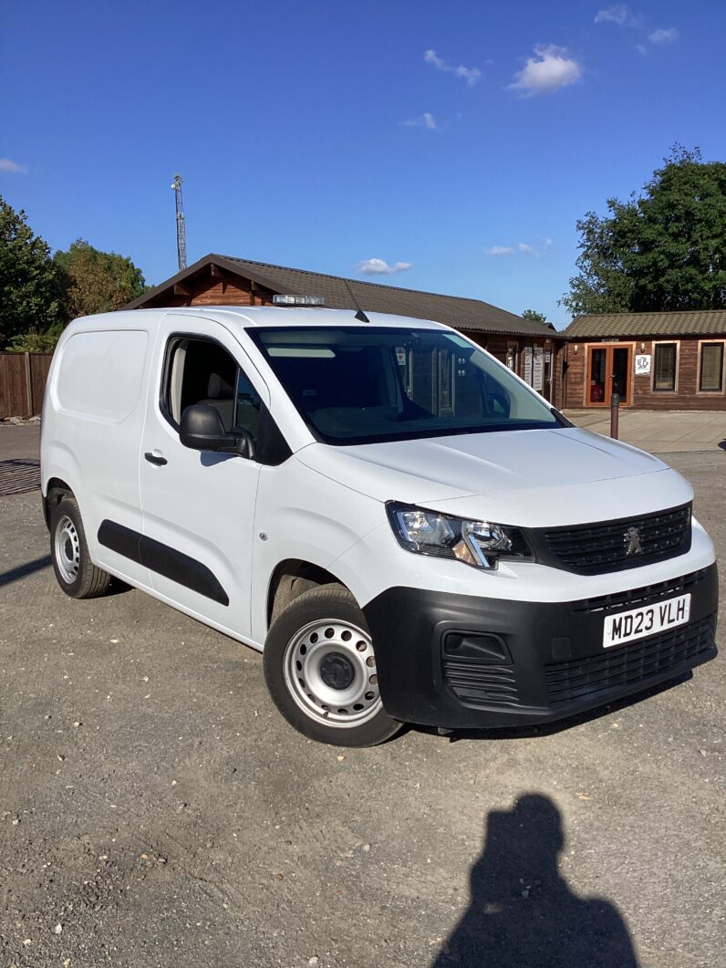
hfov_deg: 45.5
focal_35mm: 31
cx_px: 363
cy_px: 484
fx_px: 867
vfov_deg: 58.3
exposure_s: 1/2331
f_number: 2.4
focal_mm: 3.3
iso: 25
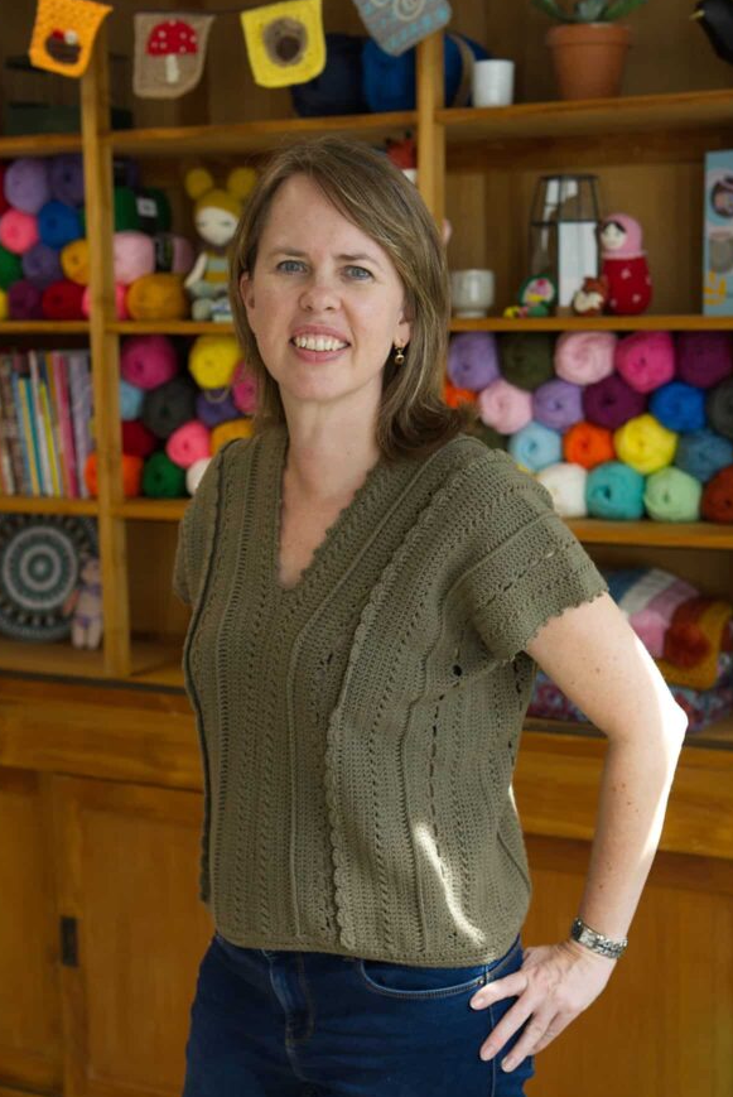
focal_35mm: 53
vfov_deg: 37.5
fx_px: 1615
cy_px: 590
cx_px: 373
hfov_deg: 25.6
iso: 400
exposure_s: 1/320
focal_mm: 30
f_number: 2.8
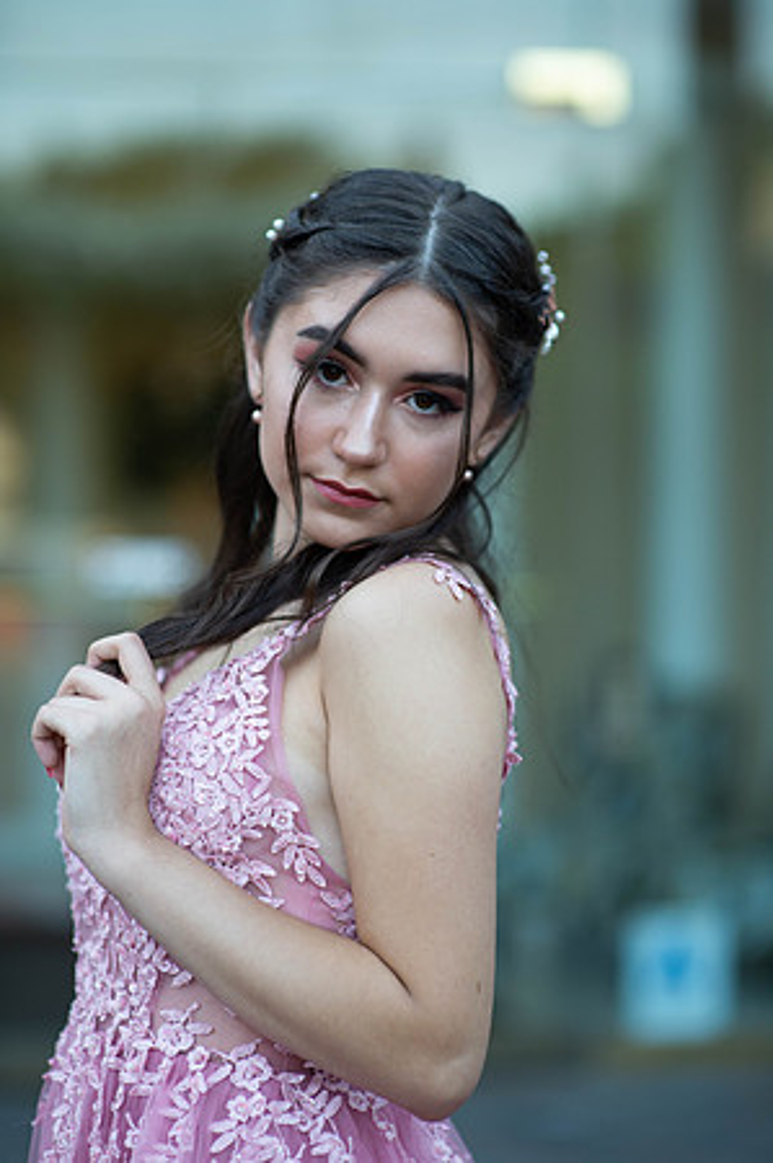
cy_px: 582
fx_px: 2744
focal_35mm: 85
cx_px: 386
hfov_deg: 16.0
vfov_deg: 23.9
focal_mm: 85
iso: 250
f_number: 2
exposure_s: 1/640
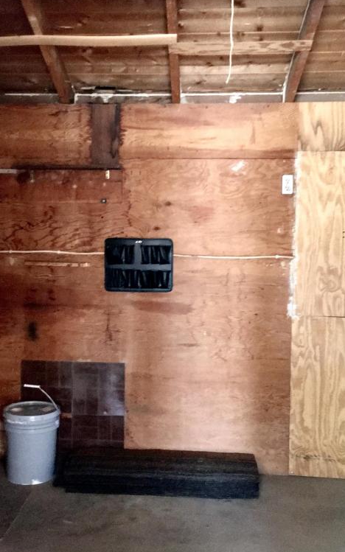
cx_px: 153
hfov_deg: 30.5
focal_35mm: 42
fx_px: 632
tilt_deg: -4.0
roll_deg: -1.0
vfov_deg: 47.2
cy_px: 274
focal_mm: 4.15
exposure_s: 1/15
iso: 400
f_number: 2.2
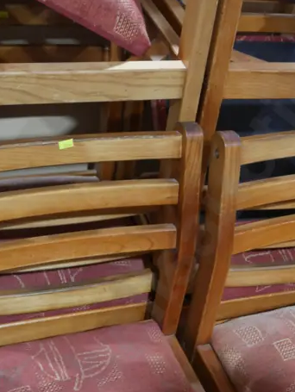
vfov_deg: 30.7
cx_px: 232
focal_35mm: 63
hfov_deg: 23.0
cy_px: 192
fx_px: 715
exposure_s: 1/60
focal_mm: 14
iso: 1250
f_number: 3.5
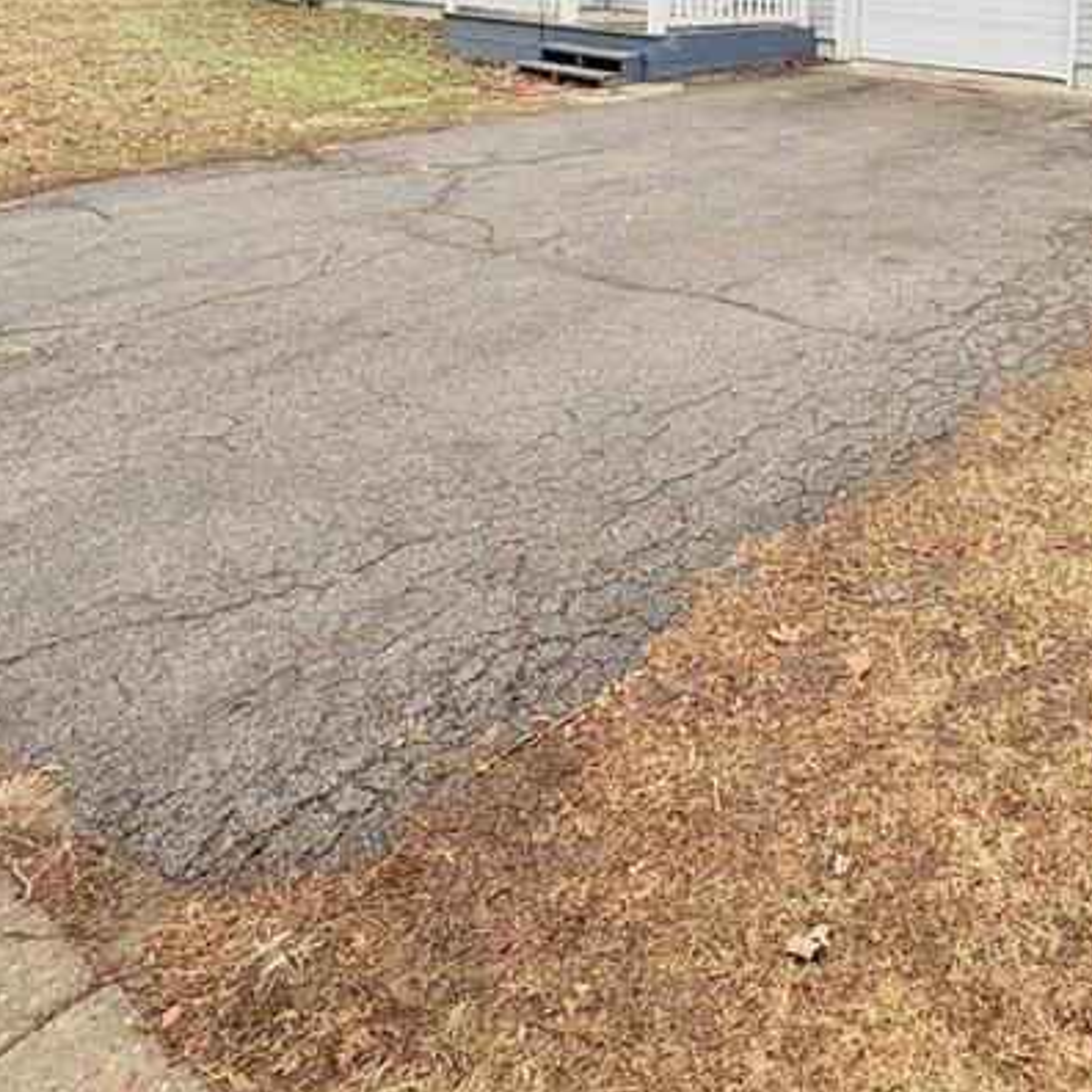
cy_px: 39
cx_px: 913
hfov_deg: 47.6
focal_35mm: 32
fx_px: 1142
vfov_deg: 44.6
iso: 50
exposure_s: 1/344
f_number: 2.2
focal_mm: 2.22
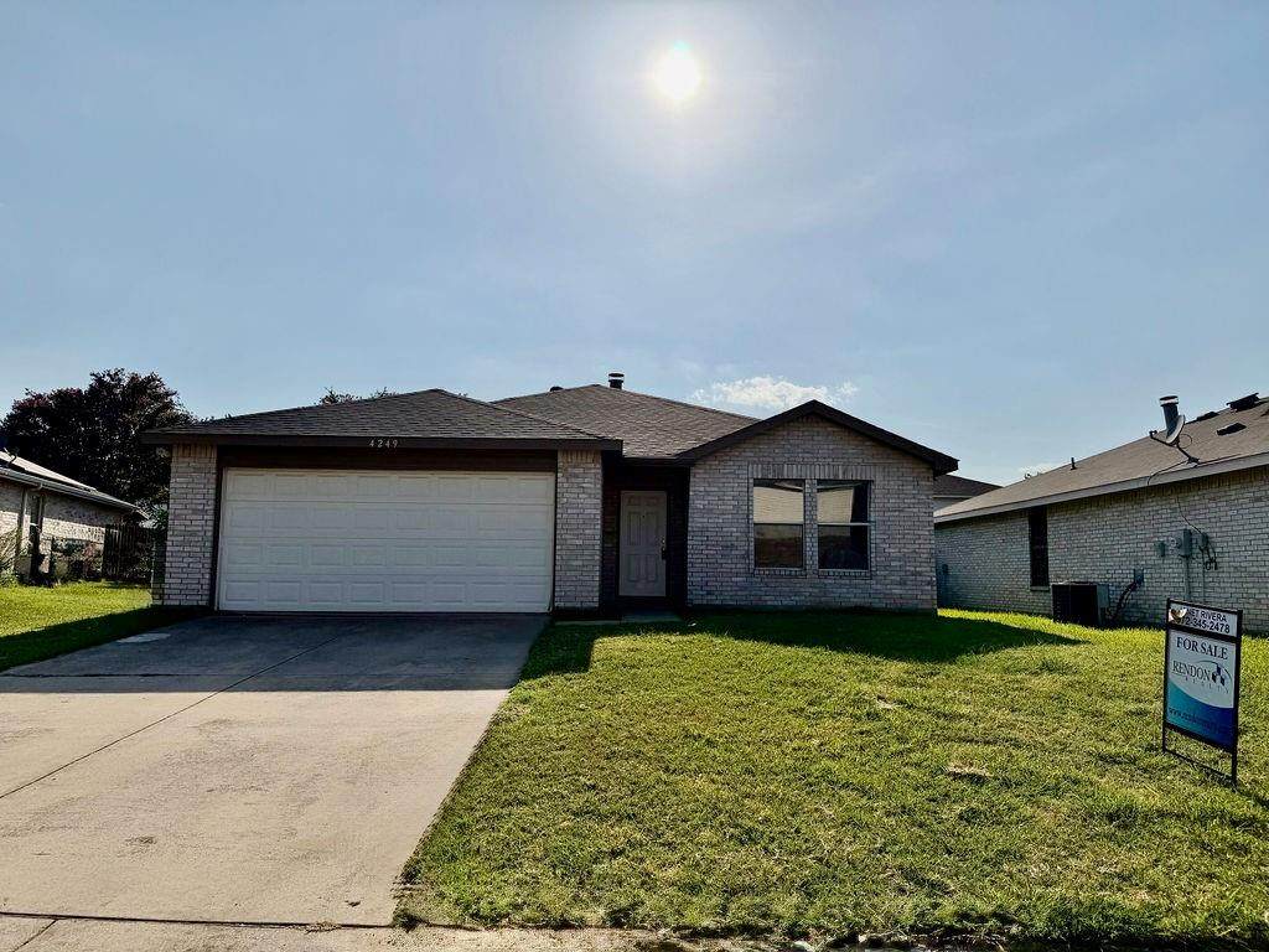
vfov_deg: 56.8
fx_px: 880
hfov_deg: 71.6
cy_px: 476
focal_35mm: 24
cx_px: 634
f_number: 1.78
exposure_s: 1/22727
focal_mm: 6.76
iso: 80
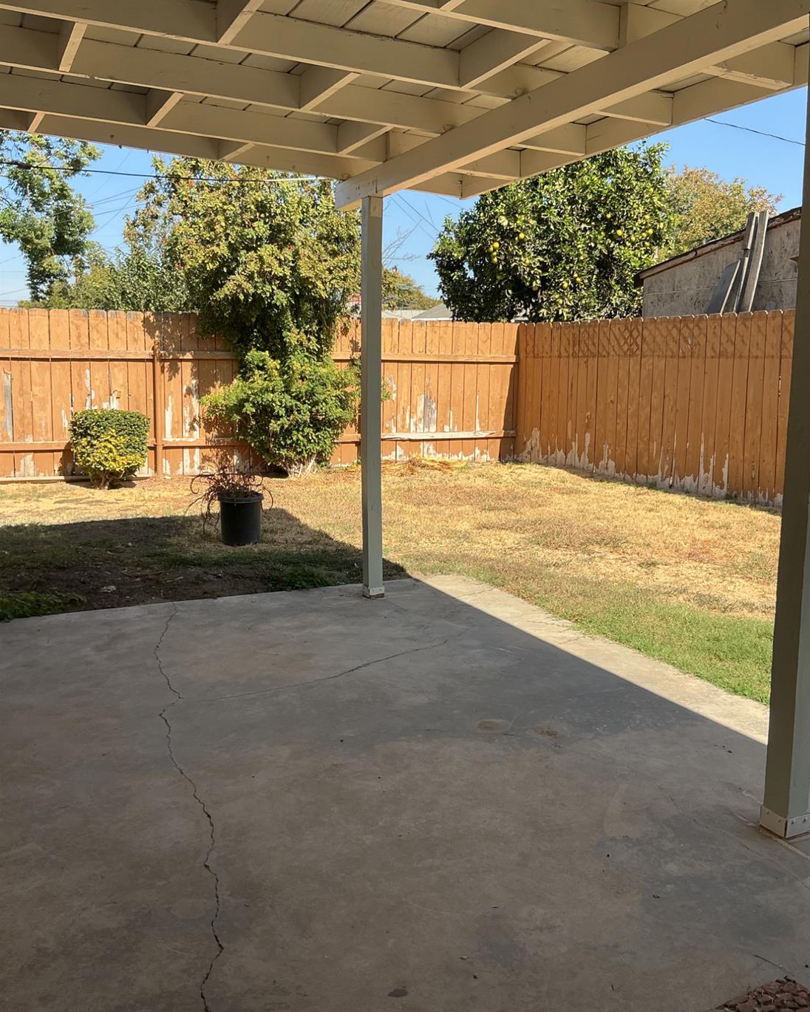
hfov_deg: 47.1
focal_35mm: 31
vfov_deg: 57.2
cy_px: 482
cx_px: 415
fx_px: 929
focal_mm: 3
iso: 25
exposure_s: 1/1076
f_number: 1.8
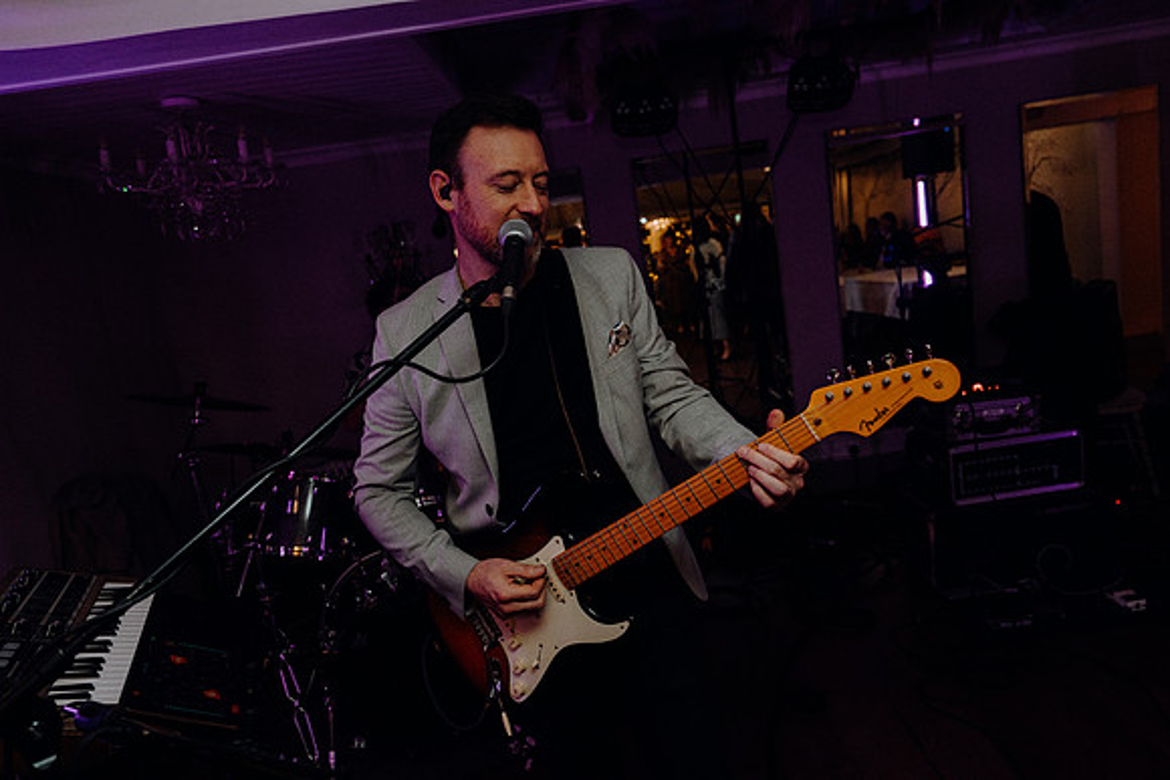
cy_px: 390
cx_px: 585
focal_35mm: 24
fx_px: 780
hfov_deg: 73.7
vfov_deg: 53.2
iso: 2500
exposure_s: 1/160
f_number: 3.5
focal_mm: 24
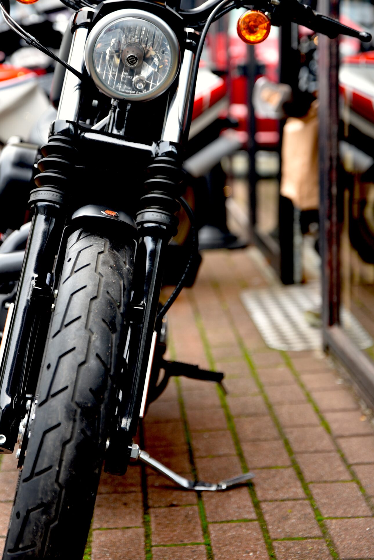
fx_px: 1448
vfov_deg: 21.9
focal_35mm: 93
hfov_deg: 14.7
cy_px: 213
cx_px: 146
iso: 200
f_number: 2.8
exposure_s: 1/60
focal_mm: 70
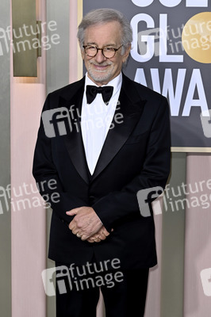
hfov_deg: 12.4
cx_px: 106
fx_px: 969
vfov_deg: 18.6
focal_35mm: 110
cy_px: 158
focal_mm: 110
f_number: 8
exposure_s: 1/200
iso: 320
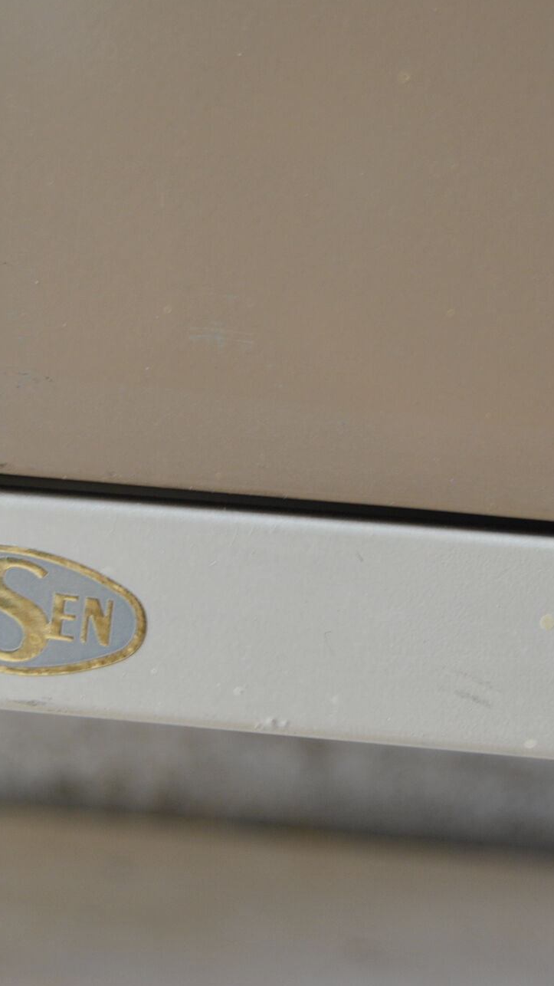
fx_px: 2351
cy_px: 492
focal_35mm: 90
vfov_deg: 23.7
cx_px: 233
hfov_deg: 13.4
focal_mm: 38
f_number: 4.8
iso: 200
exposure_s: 1/40
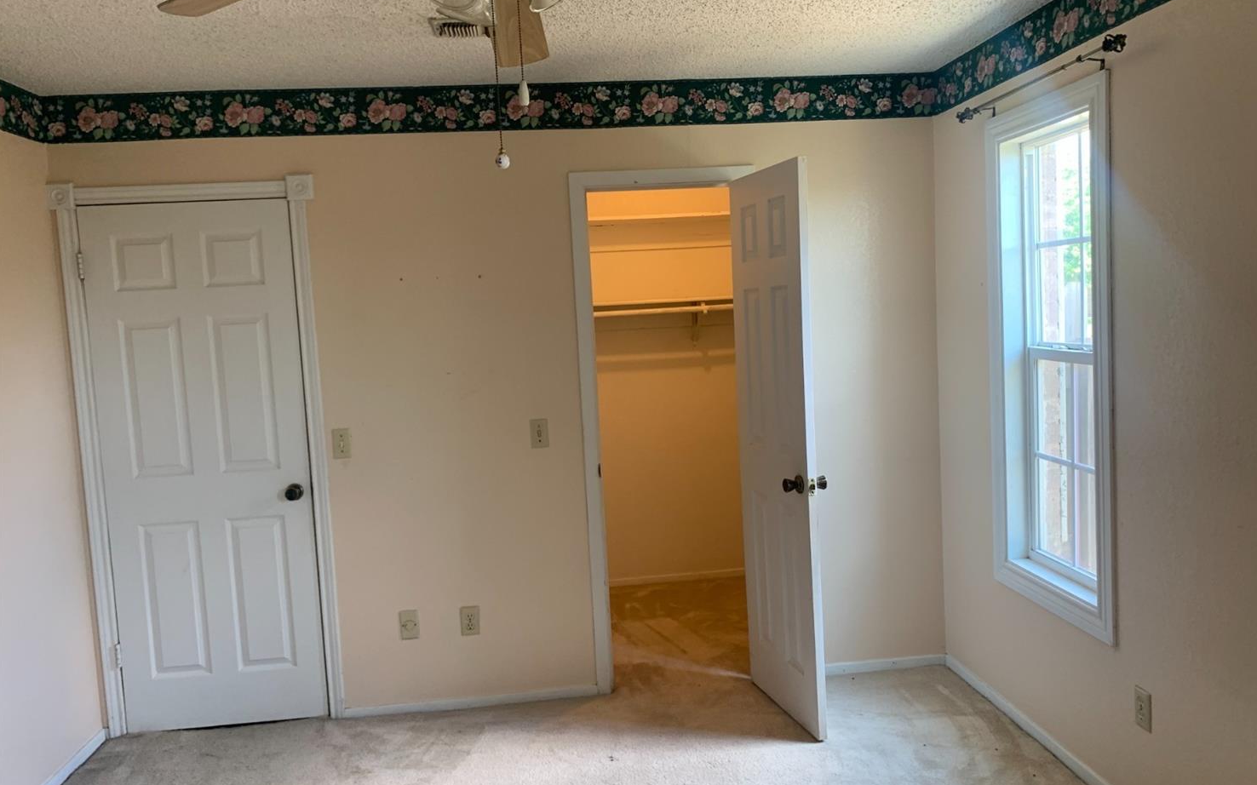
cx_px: 636
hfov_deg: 66.5
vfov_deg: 44.5
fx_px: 959
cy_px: 383
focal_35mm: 28
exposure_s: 1/68
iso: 100
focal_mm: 4.25
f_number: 1.8
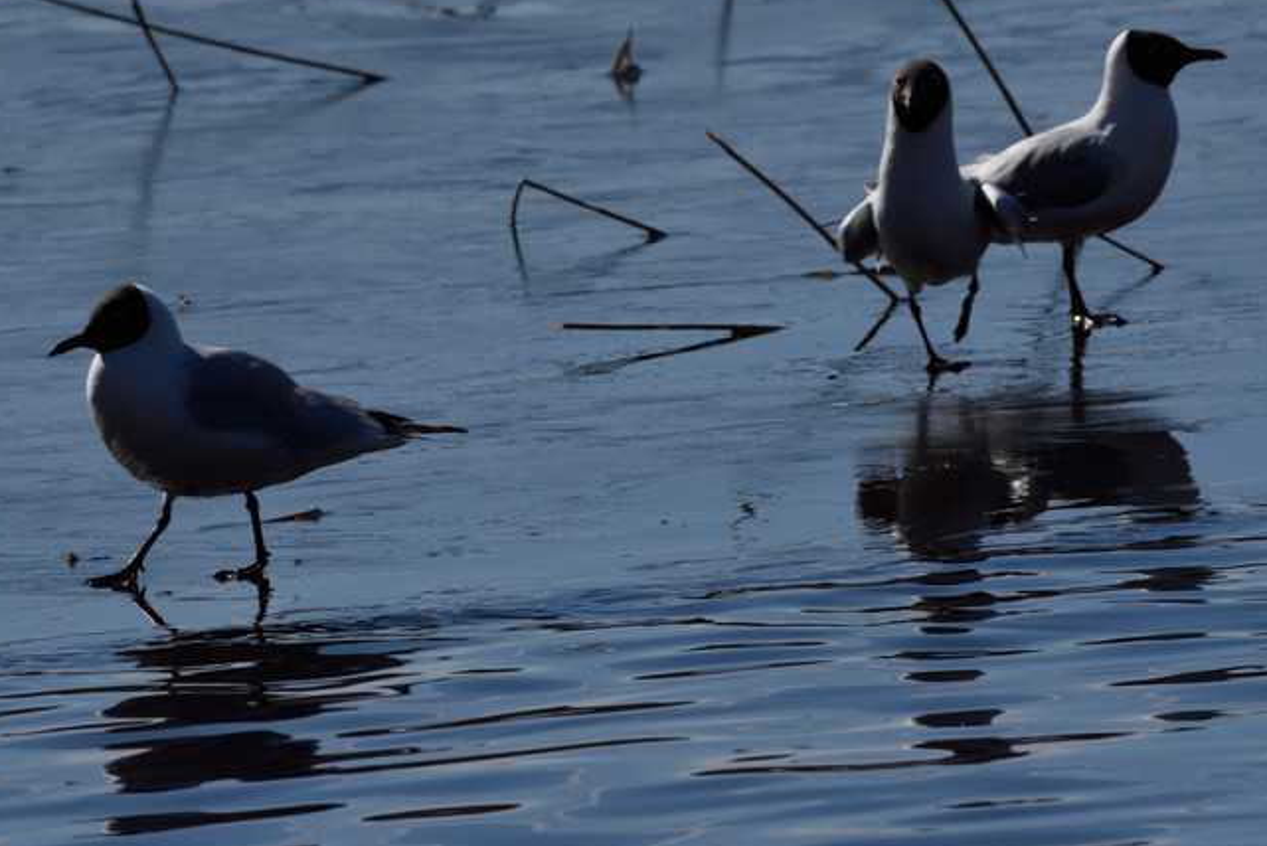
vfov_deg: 1.6
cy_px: 284
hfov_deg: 2.4
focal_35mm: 842
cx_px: 551
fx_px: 29646
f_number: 25
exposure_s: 1/400
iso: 250
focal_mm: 600
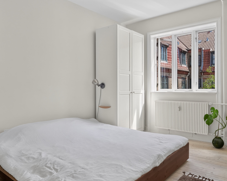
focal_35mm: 27
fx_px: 181
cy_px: 90
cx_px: 124
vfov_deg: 53.2
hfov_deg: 63.9
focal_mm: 20
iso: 400
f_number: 8
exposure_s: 1/30
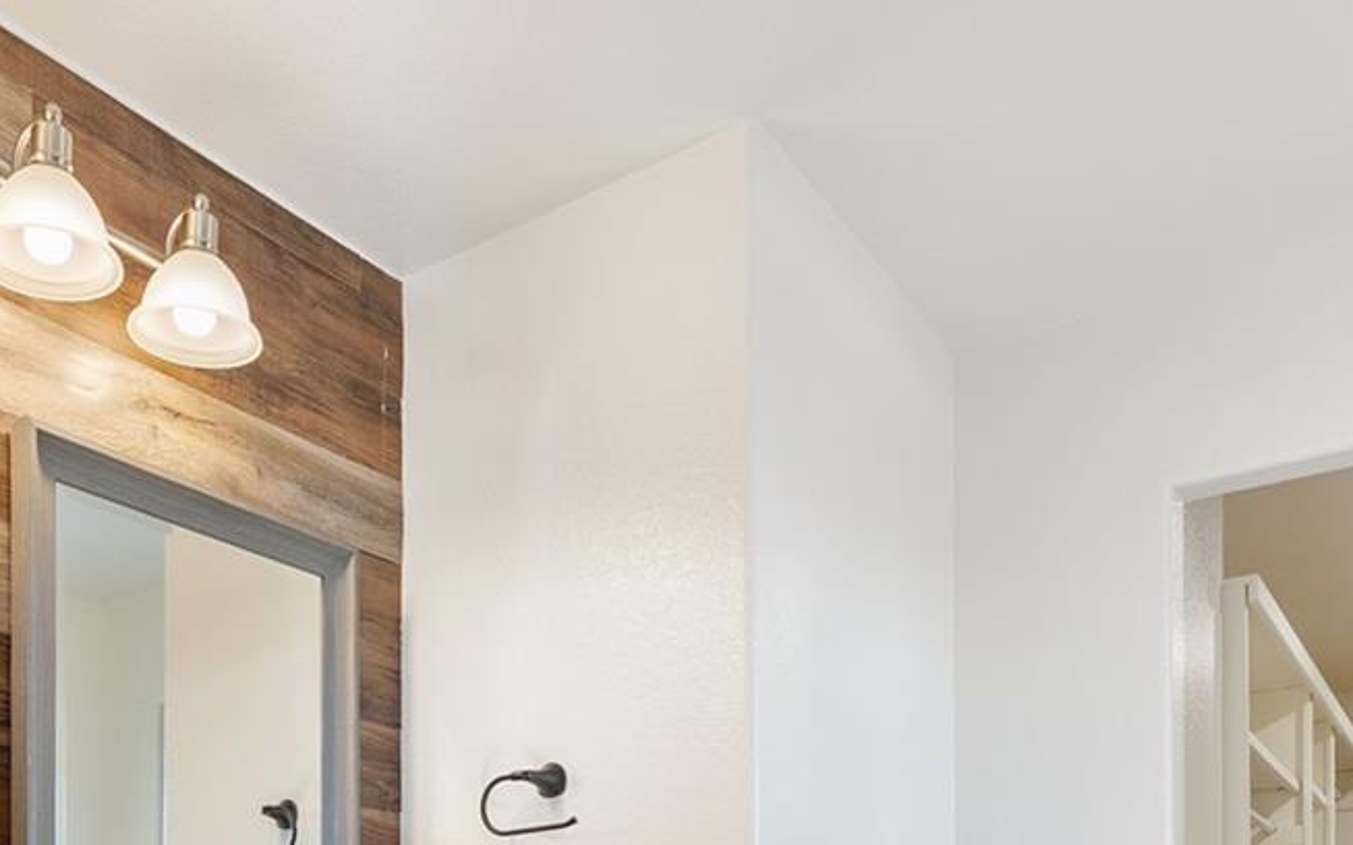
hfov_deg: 53.6
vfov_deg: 30.3
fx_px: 1290
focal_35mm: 35
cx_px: 396
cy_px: 1040
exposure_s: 1/13
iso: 400
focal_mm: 14
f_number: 9
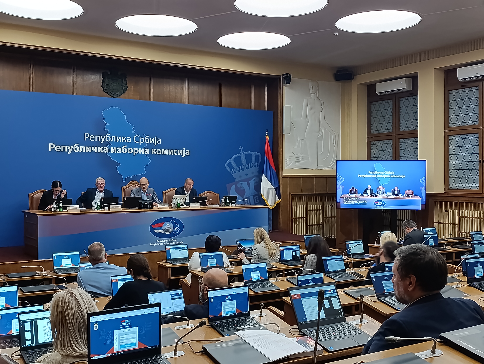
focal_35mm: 39
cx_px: 242
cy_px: 182
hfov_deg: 47.8
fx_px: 546
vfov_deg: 36.9
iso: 1000
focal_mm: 6.14
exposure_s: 1/100
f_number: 1.6
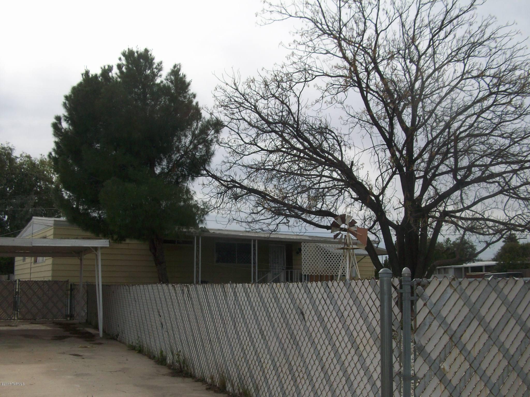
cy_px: 198
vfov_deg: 41.8
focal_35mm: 34
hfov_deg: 54.0
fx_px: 521
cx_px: 265
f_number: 5.5
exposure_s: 1/556
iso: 64
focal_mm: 5.7
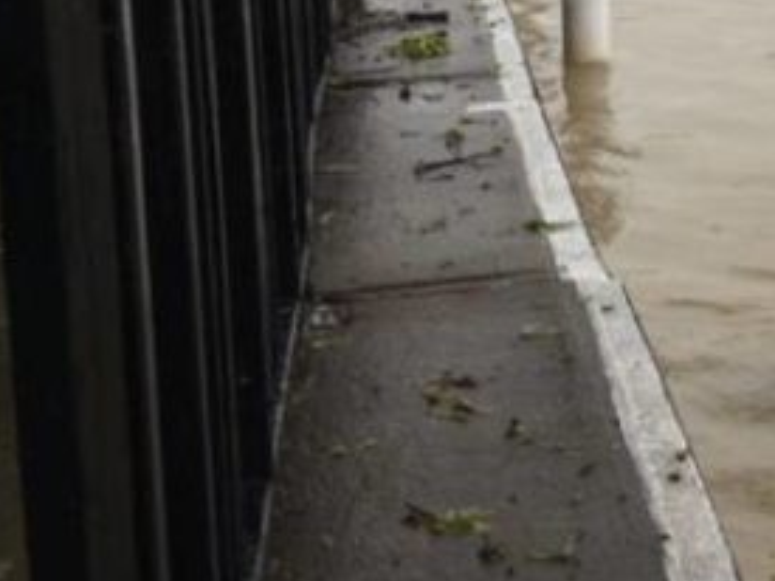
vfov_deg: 17.7
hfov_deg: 22.1
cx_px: 964
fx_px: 1813
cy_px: -28
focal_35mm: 81
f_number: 2.2
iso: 25
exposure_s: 1/418
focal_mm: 4.15
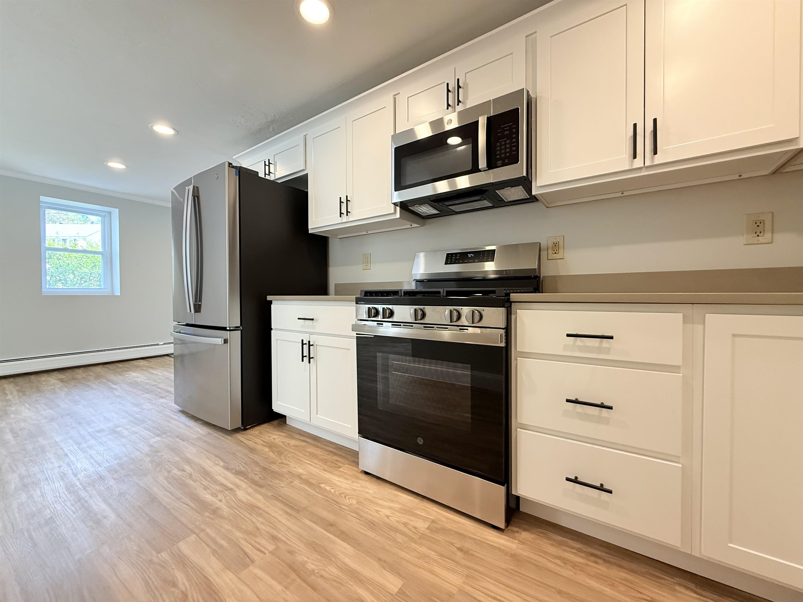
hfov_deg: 102.1
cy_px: 301
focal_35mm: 14
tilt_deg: -1.1
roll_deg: +0.1
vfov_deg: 85.7
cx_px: 402
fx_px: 325
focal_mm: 2.22
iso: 320
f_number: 2.2
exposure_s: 1/120
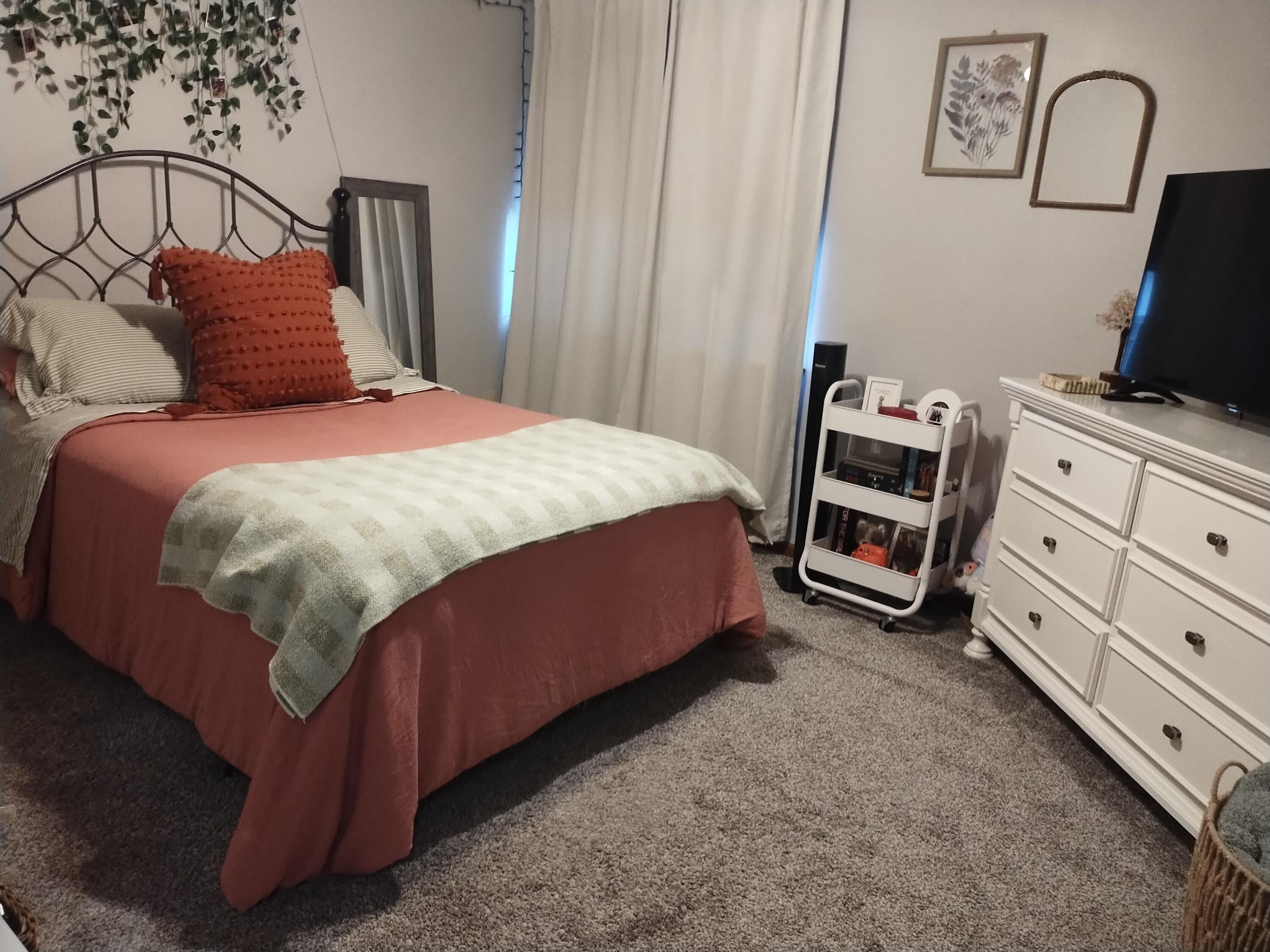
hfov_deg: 69.4
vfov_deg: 54.9
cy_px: 476
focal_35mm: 25
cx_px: 635
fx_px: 917
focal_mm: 4.71
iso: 406
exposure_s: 1/30
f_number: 1.7
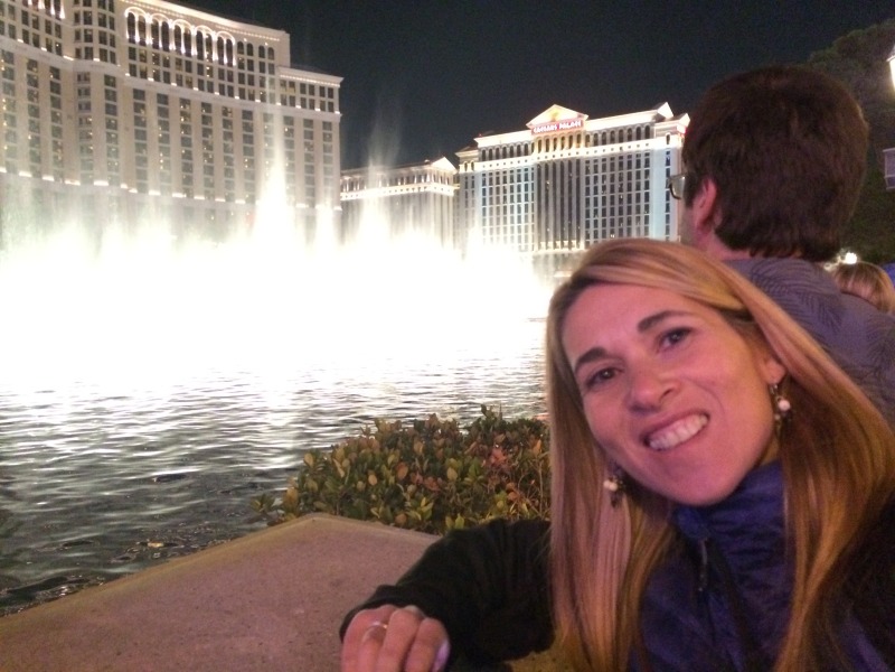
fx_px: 750
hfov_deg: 61.7
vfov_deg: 48.2
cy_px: 336
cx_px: 448
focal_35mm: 29
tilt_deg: -3.7
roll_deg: +1.2
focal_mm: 4.15
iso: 640
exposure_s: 1/15
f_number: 2.2
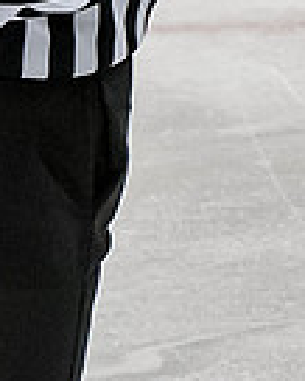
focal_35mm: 804
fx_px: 9062
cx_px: -72
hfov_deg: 1.9
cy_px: -317
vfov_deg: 2.4
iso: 2500
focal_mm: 82
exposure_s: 1/800
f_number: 4
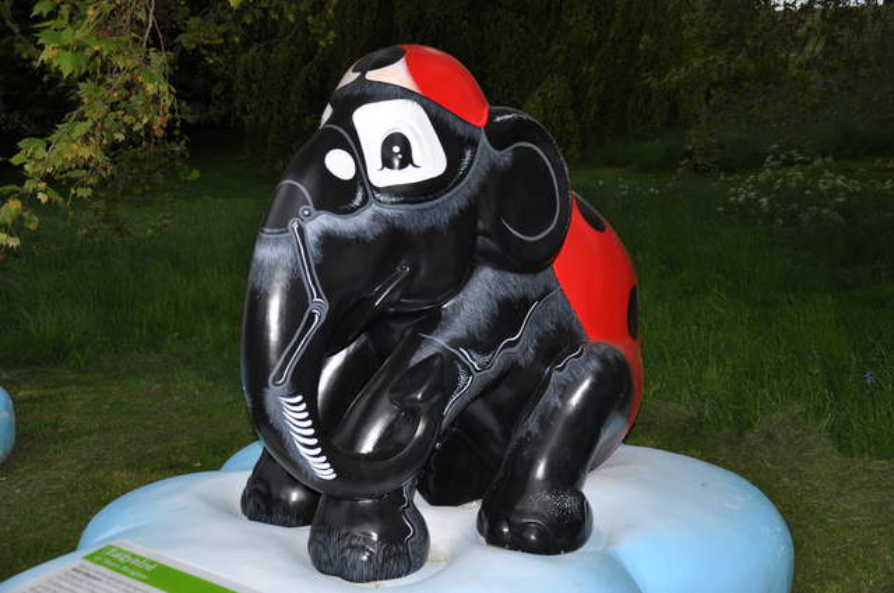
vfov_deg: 34.1
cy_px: 296
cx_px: 447
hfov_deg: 49.6
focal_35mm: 39
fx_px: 967
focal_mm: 26
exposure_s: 1/60
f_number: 4
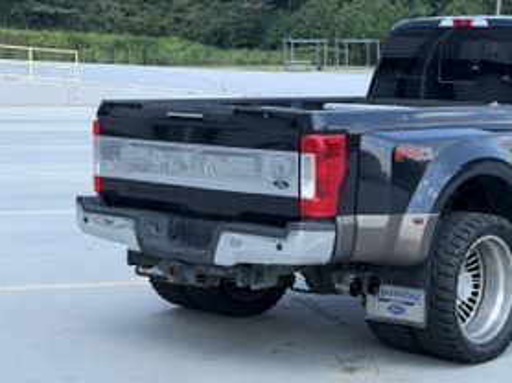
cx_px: 409
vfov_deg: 17.7
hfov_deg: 23.2
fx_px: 1227
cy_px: 169
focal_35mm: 83
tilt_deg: -7.8
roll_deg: +1.3
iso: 64
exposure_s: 1/1149
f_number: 1.78
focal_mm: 6.76
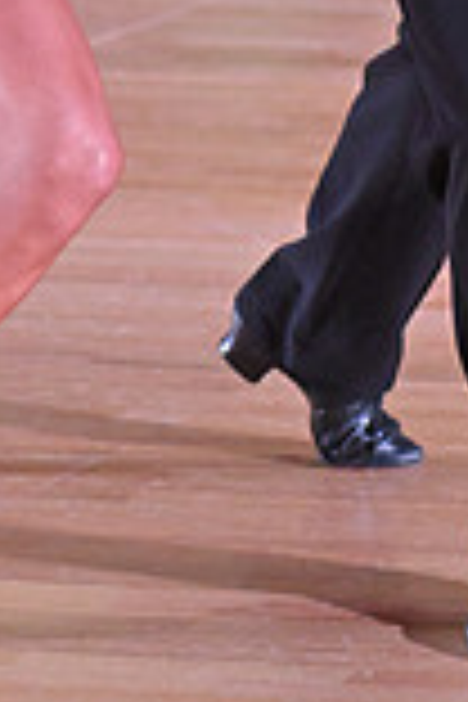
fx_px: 7955
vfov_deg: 5.0
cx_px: 133
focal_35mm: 408
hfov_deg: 3.4
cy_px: -266
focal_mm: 110
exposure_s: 1/400
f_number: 4
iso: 5000
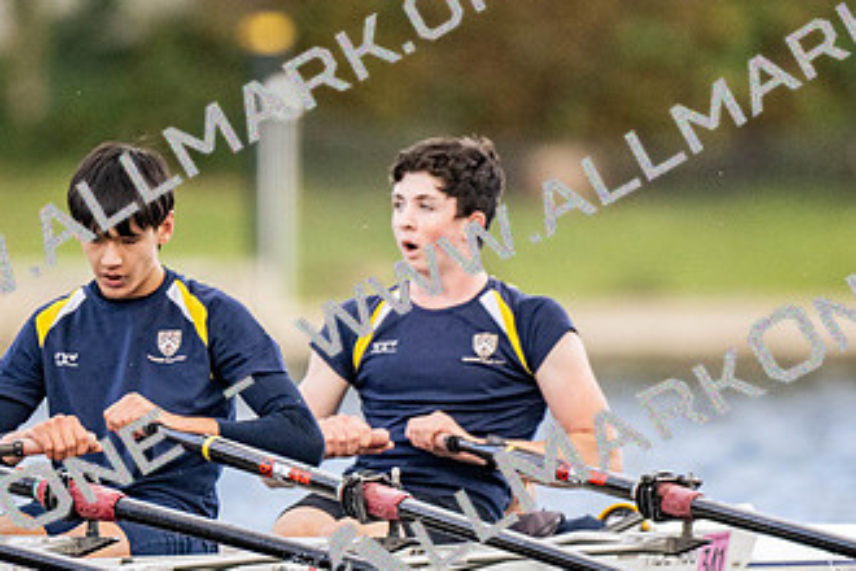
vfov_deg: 0.9
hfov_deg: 1.3
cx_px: 106
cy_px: 401
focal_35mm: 1585
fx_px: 37685
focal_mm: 600
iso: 900
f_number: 4
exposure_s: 1/2500
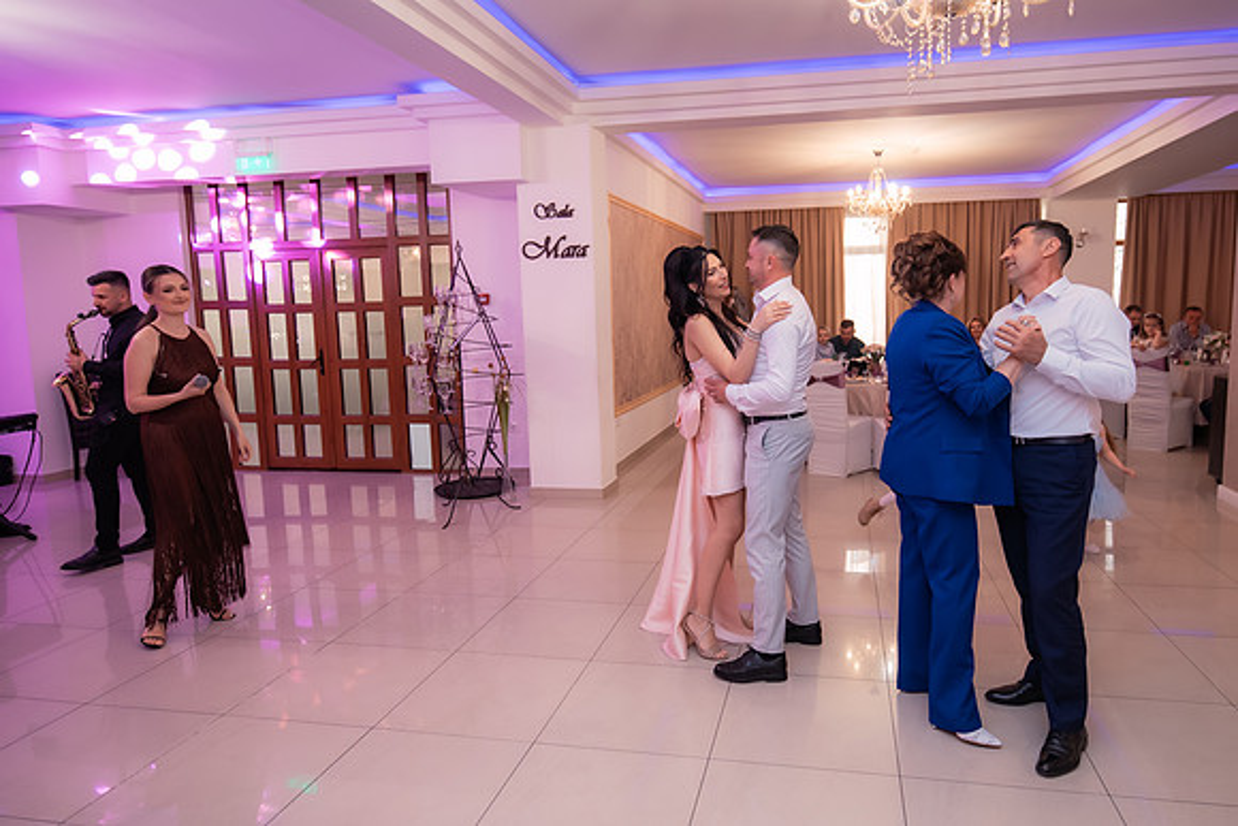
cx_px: 698
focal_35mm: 22
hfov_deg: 77.3
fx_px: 769
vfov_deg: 56.4
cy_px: 395
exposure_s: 1/200
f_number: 2.8
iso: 2000
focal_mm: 19
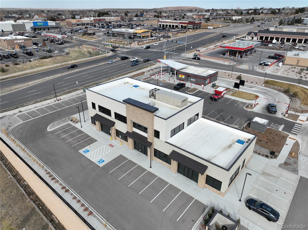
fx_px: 213
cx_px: 154
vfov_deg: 56.8
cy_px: 115
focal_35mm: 24
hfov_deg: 71.6
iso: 100
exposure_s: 1/2000
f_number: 2.8
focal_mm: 12.29
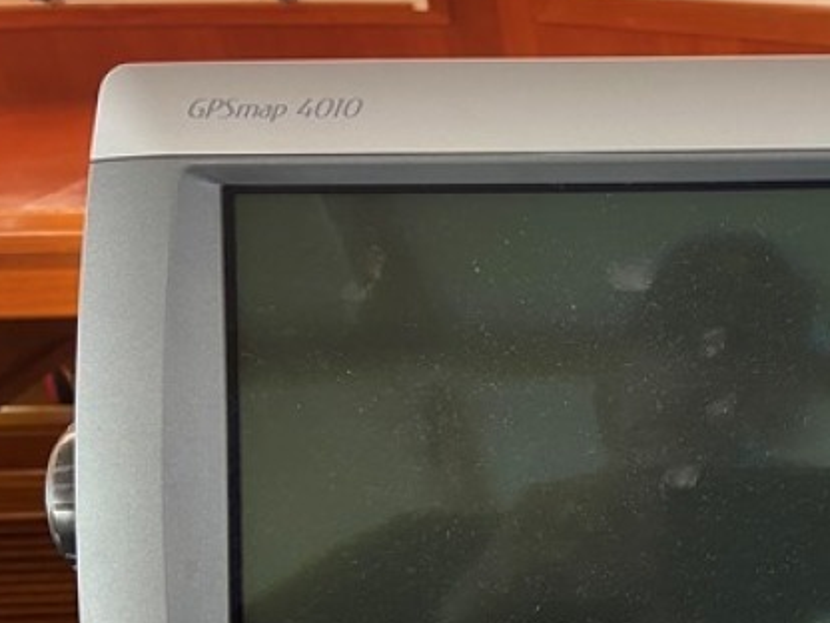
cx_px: 736
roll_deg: +1.0
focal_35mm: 50
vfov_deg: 28.6
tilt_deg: -24.7
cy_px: 473
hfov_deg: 36.0
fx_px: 1199
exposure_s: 1/60
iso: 125
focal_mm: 4.25
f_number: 1.8
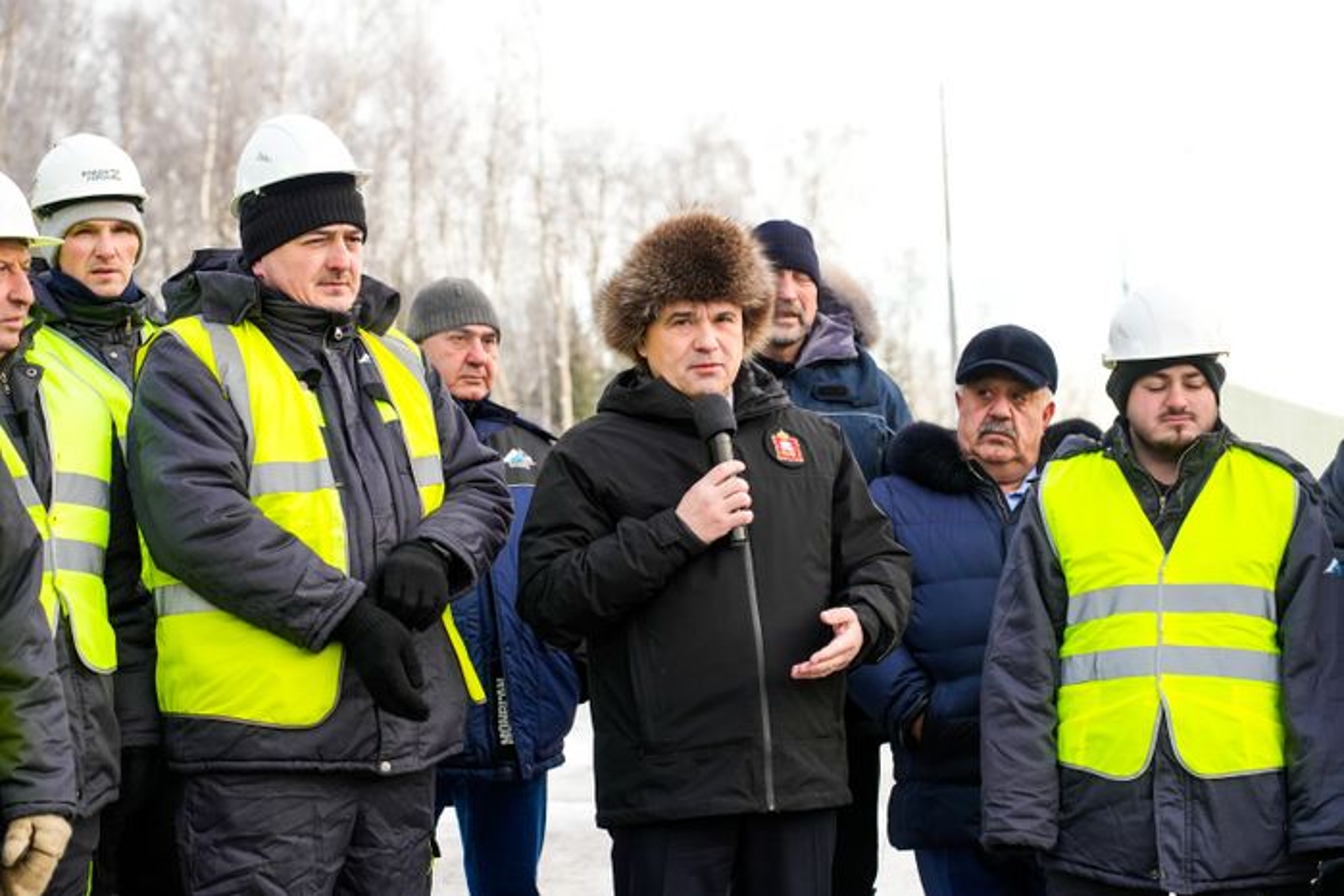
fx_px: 2501
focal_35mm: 67
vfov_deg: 20.3
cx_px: 672
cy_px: 448
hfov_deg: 30.1
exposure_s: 1/500
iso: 1000
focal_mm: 67
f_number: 4.5
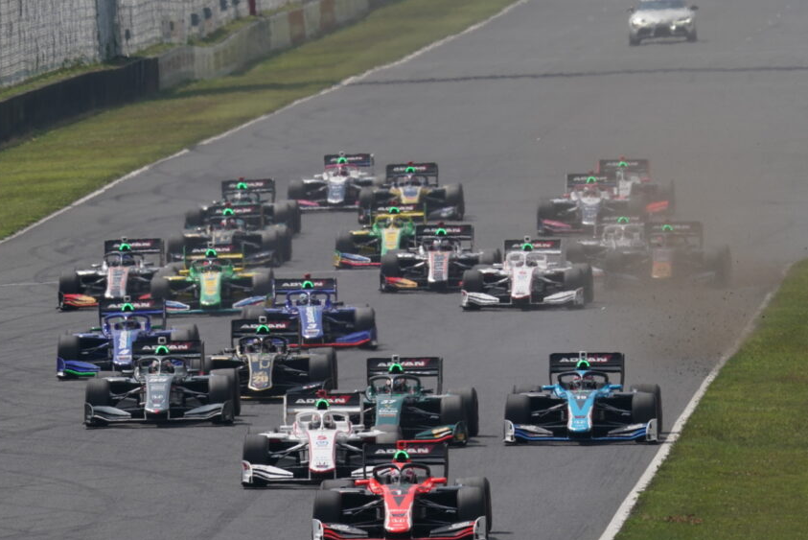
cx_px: 348
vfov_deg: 1.5
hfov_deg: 2.2
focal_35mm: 934
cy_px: 283
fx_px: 20973
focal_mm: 673
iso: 500
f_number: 14
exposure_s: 1/800
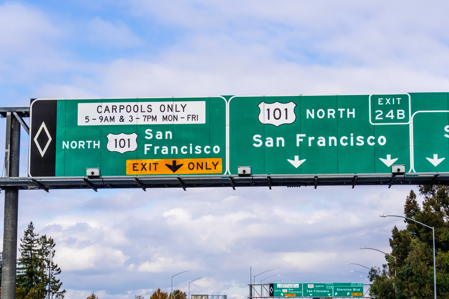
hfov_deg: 23.5
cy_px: 197
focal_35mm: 87
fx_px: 1080
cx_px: 259
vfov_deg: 15.8
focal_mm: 35
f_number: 4
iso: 100
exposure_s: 1/1250
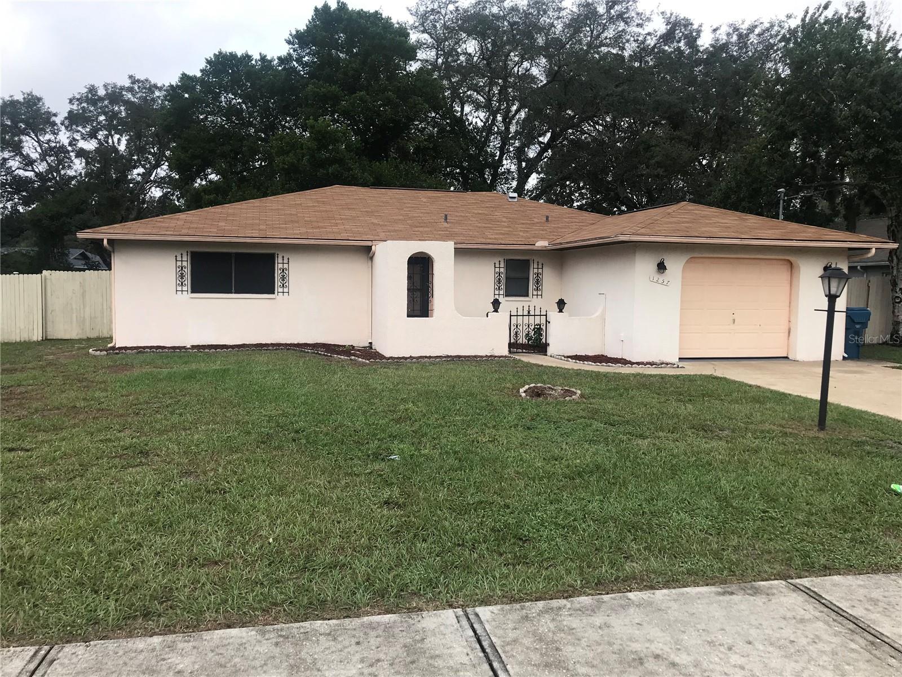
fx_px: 730
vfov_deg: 49.7
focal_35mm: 28
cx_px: 451
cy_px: 338
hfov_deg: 63.4
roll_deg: -0.1
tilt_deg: -3.7
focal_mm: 3.99
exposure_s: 1/977
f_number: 1.8
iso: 20
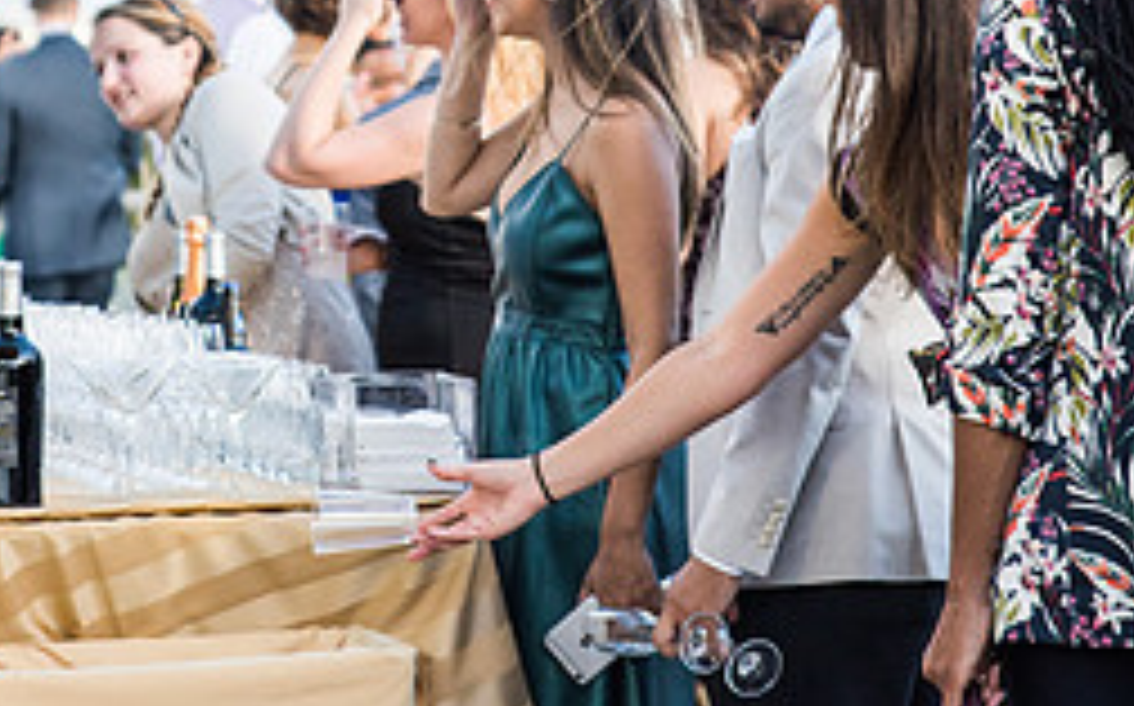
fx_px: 5434
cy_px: -4
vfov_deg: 7.4
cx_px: 253
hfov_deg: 11.9
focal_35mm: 176
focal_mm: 70
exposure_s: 1/4000
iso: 640
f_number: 2.8
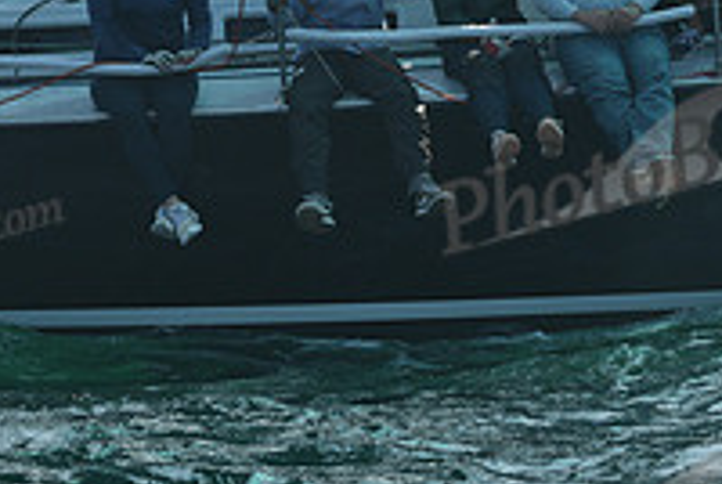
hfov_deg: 9.5
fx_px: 4358
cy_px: 23
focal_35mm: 217
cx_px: 253
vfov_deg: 6.3
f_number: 6.3
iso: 320
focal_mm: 75
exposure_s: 1/640
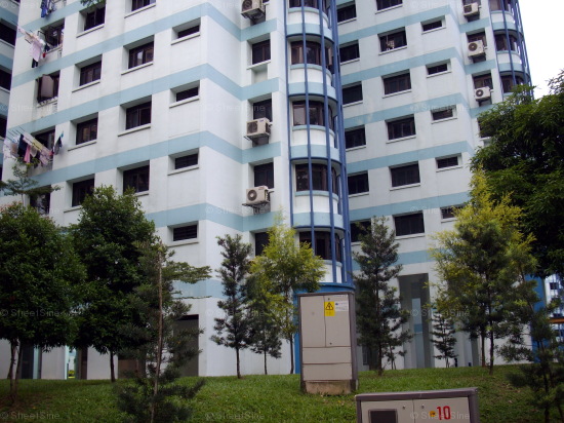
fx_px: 603
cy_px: 212
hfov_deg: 50.2
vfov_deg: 38.6
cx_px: 282
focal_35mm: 37
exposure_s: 1/160
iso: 80
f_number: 2.8
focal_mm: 6.2
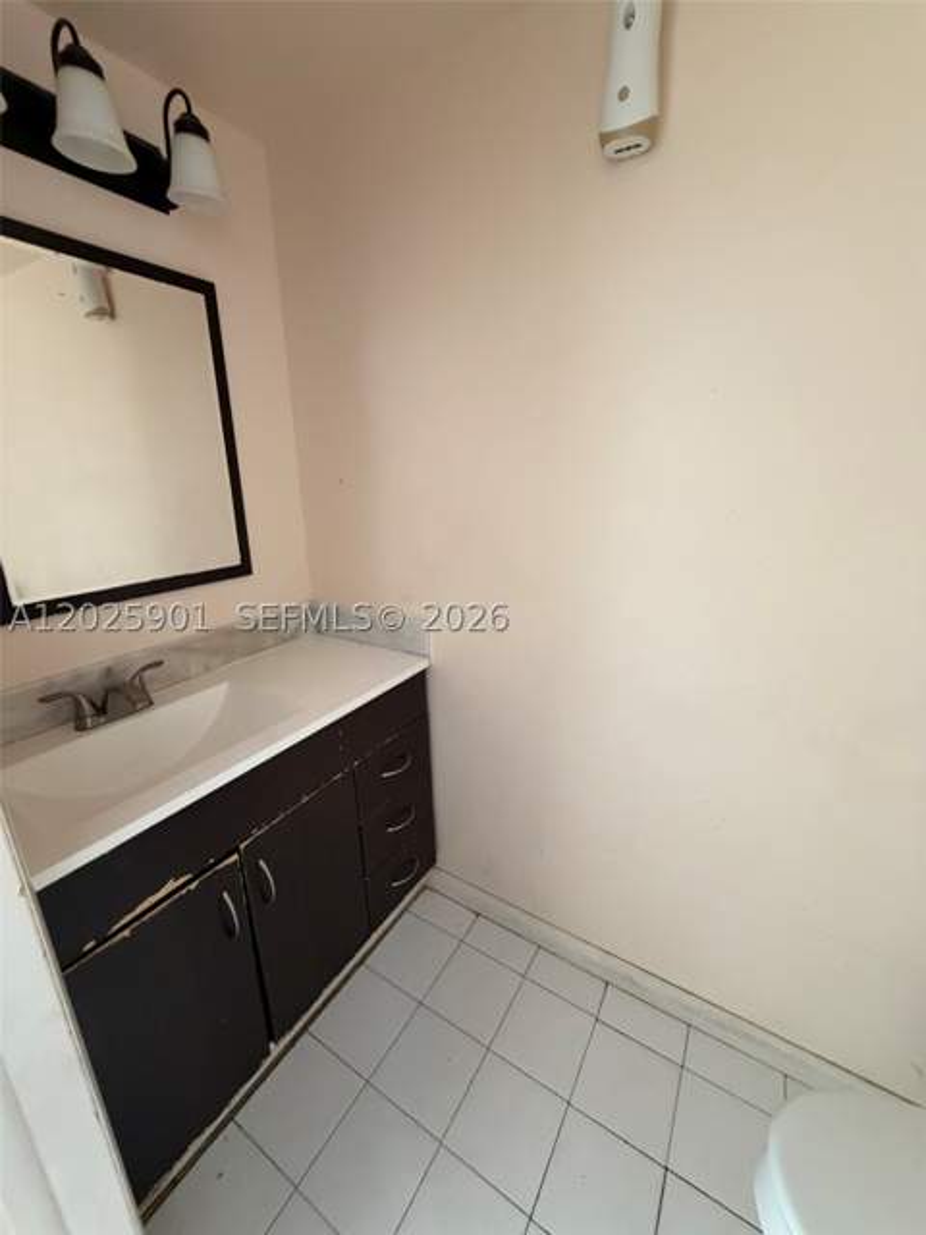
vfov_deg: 102.1
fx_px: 499
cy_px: 618
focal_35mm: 14
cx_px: 463
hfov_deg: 85.7
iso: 400
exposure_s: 1/60
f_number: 2.2
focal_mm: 2.22
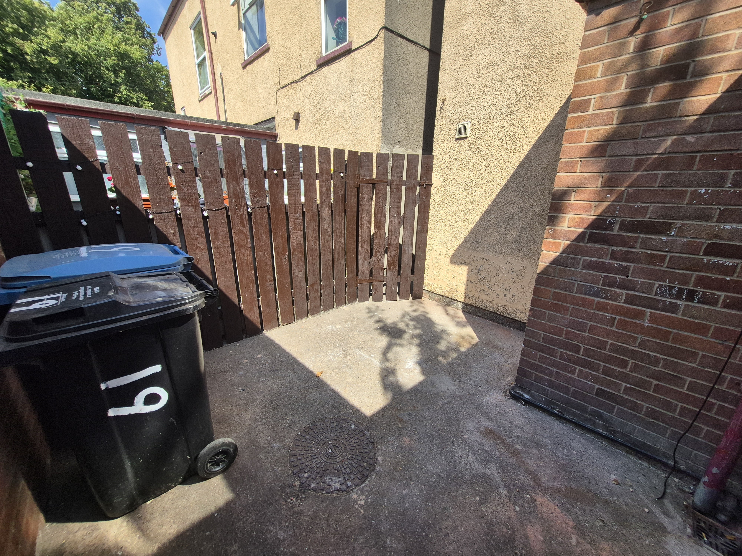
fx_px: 279
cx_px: 371
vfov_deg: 89.9
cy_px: 278
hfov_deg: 106.2
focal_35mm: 13
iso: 50
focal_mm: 1.74
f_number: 2.2
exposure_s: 1/1072
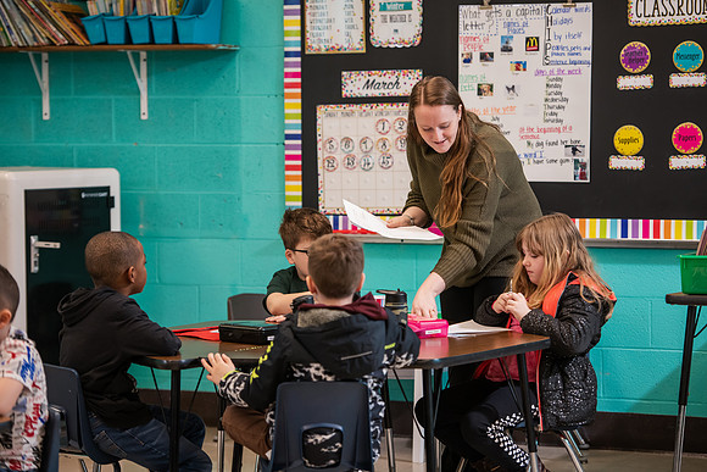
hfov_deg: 16.8
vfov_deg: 11.2
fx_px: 2396
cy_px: 236
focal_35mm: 122
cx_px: 354
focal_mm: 122
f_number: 3.2
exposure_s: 1/160
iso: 1250
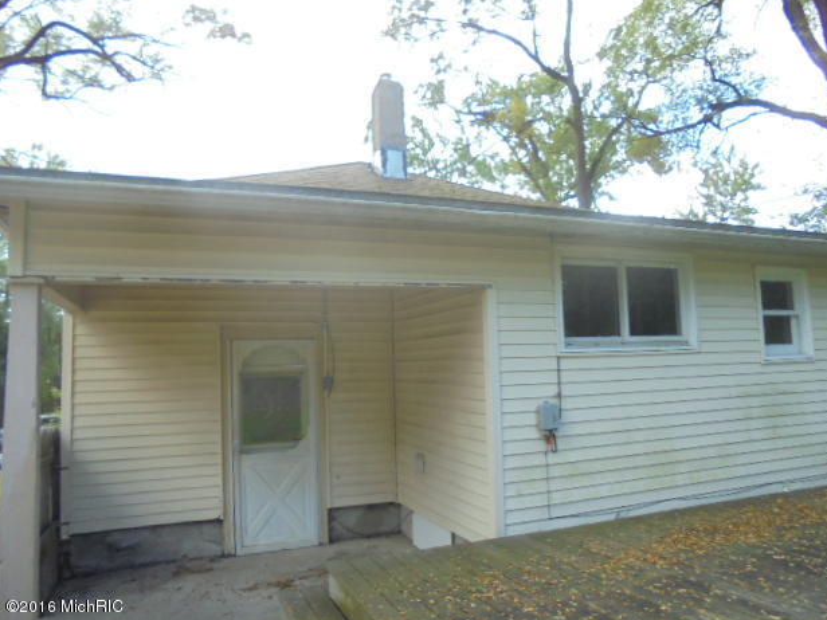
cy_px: 311
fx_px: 645
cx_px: 428
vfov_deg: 51.4
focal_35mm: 27
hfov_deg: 65.3
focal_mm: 4.6
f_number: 3.5
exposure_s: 1/160
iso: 100
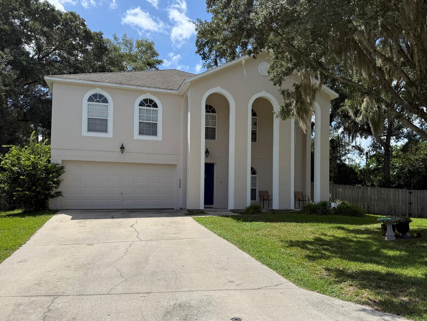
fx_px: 358
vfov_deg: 48.1
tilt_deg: +2.5
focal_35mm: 29
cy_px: 181
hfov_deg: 61.6
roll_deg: -0.3
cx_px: 223
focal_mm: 6.76
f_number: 1.78
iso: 80
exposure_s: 1/5319
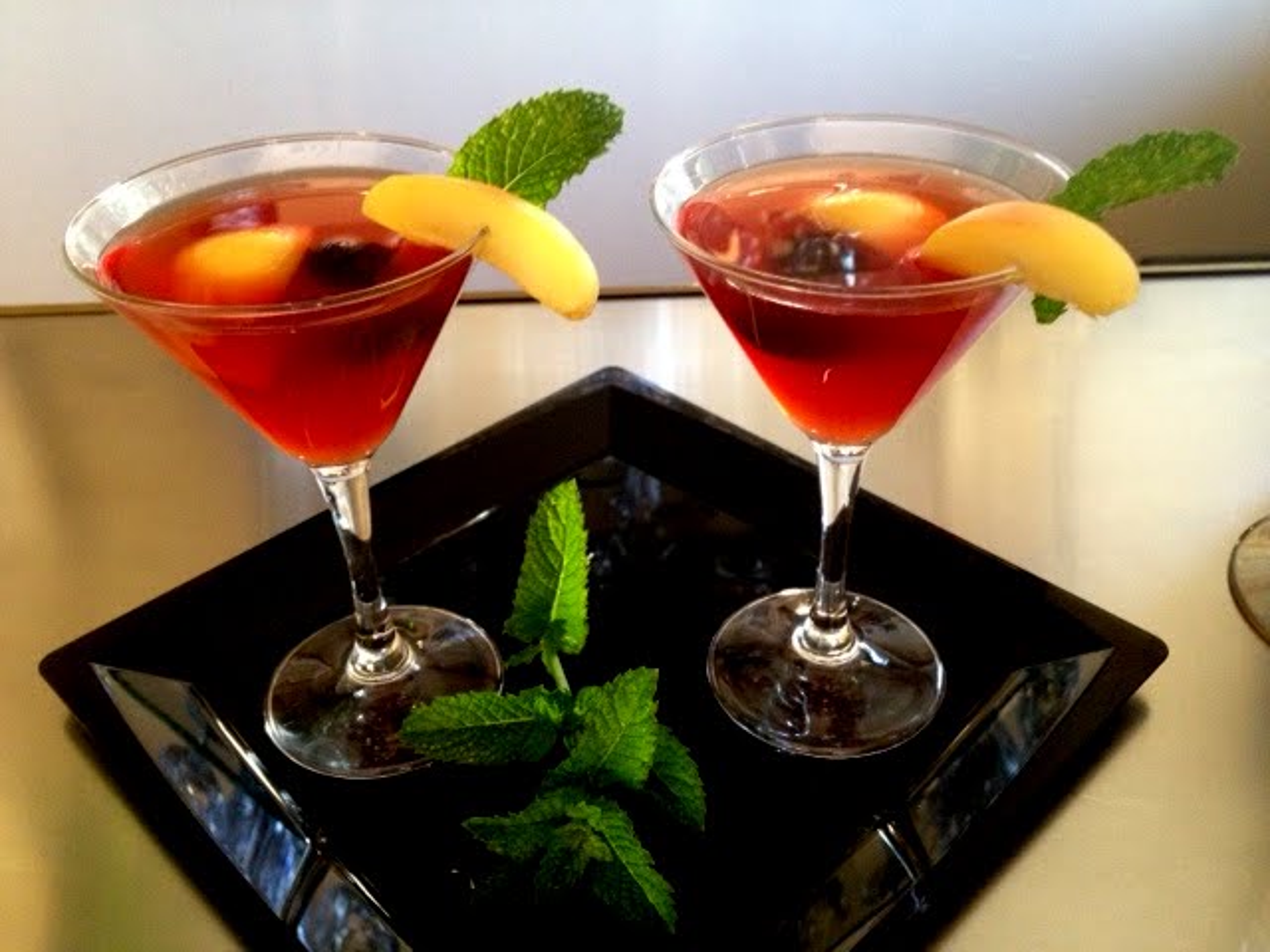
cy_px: 476
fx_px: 1284
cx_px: 635
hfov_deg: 52.6
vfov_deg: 40.7
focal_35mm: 35
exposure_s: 1/20
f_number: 2.4
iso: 320
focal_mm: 4.28
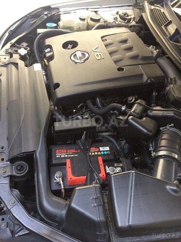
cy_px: 121
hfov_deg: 48.2
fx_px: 202
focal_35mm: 29
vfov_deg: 61.7
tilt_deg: -49.2
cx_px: 90
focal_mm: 4.15
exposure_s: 1/100
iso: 40
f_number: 2.2
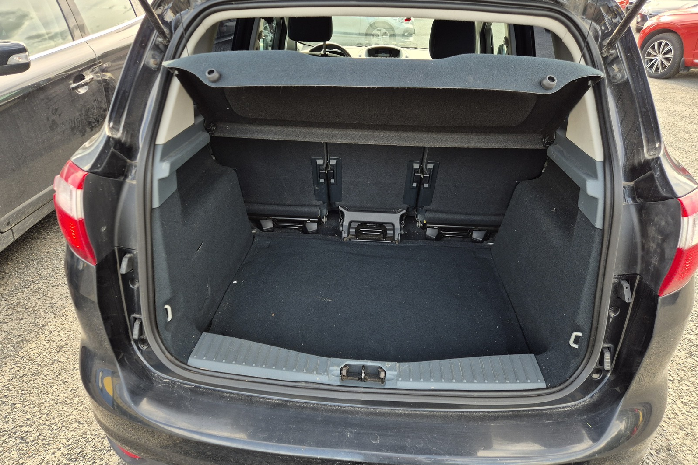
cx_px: 349
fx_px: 465
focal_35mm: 24
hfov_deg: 73.7
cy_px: 222
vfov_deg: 53.1
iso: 50
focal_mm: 5.4
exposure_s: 1/180
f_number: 1.8
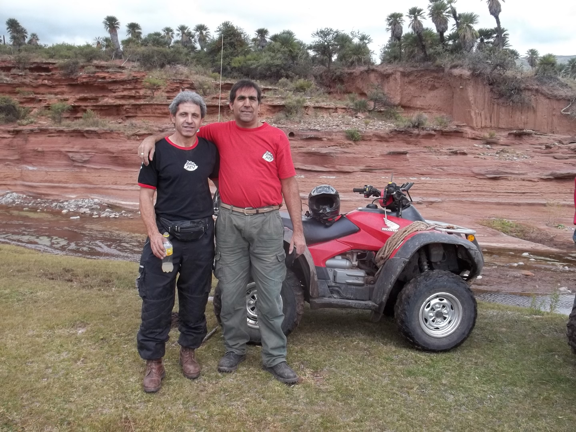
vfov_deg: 42.9
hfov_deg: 55.4
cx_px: 288
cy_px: 216
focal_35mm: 33
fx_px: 549
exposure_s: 1/320
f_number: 3.3
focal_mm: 5.9
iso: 64
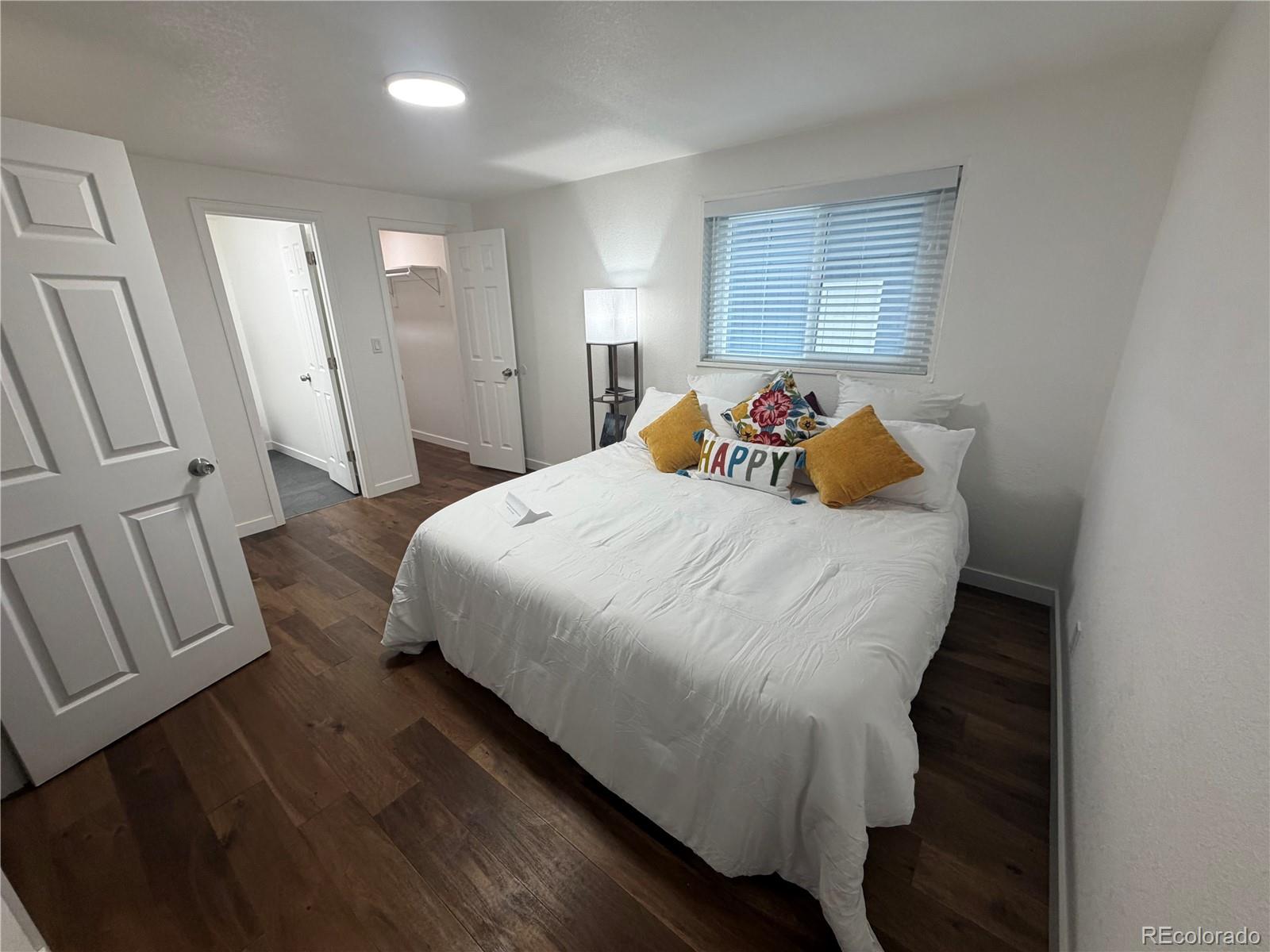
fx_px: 514
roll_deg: +0.9
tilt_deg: -19.6
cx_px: 635
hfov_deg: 102.1
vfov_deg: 85.7
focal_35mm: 14
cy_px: 476
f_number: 2.2
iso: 250
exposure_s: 1/120
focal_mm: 2.22
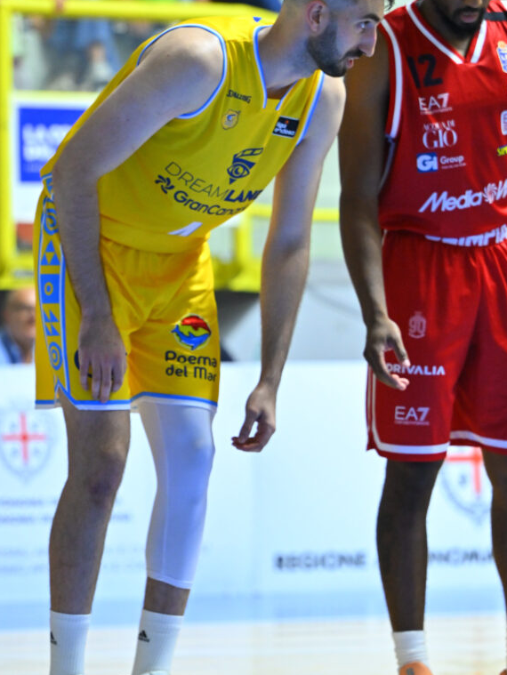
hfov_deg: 6.3
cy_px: 364
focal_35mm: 237
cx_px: 352
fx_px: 4624
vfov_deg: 8.3
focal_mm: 130
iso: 2000
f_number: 2.8
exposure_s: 1/640
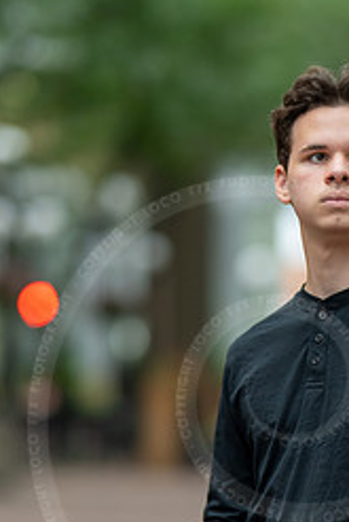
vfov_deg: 8.9
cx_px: 313
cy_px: 433
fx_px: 3354
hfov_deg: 5.9
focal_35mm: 231
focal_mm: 85
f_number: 1.2
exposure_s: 1/400
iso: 250
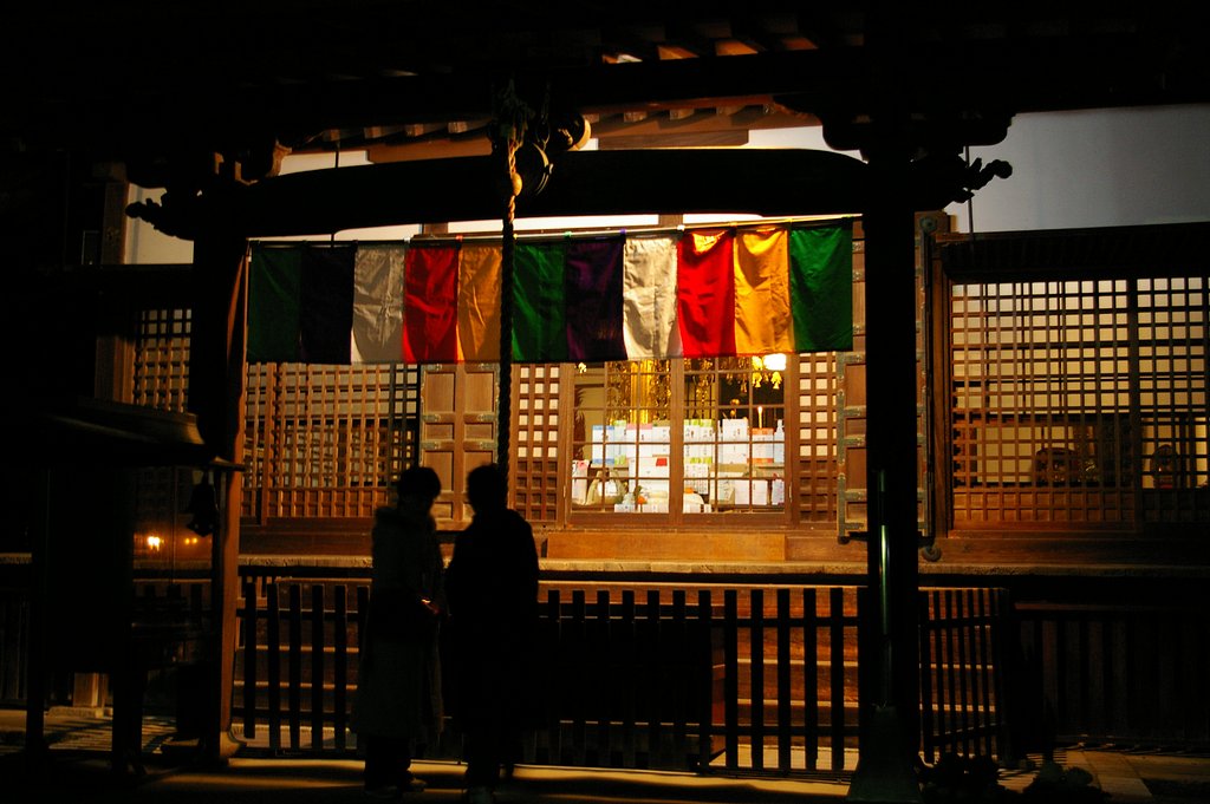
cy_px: 402
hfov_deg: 42.4
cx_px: 605
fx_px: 1562
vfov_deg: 28.9
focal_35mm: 46
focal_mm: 31
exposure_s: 1/8
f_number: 4
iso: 800
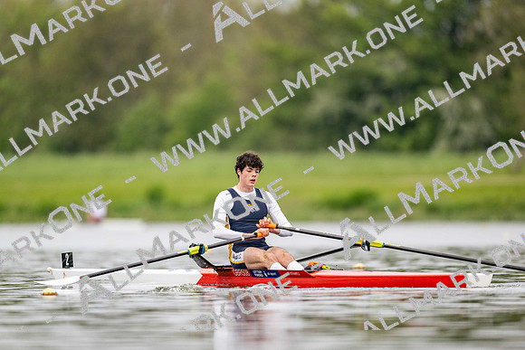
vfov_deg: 2.3
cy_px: 175
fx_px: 8752
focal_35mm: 600
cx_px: 262
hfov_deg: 3.4
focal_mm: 600
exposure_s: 1/2500
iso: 1000
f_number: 4
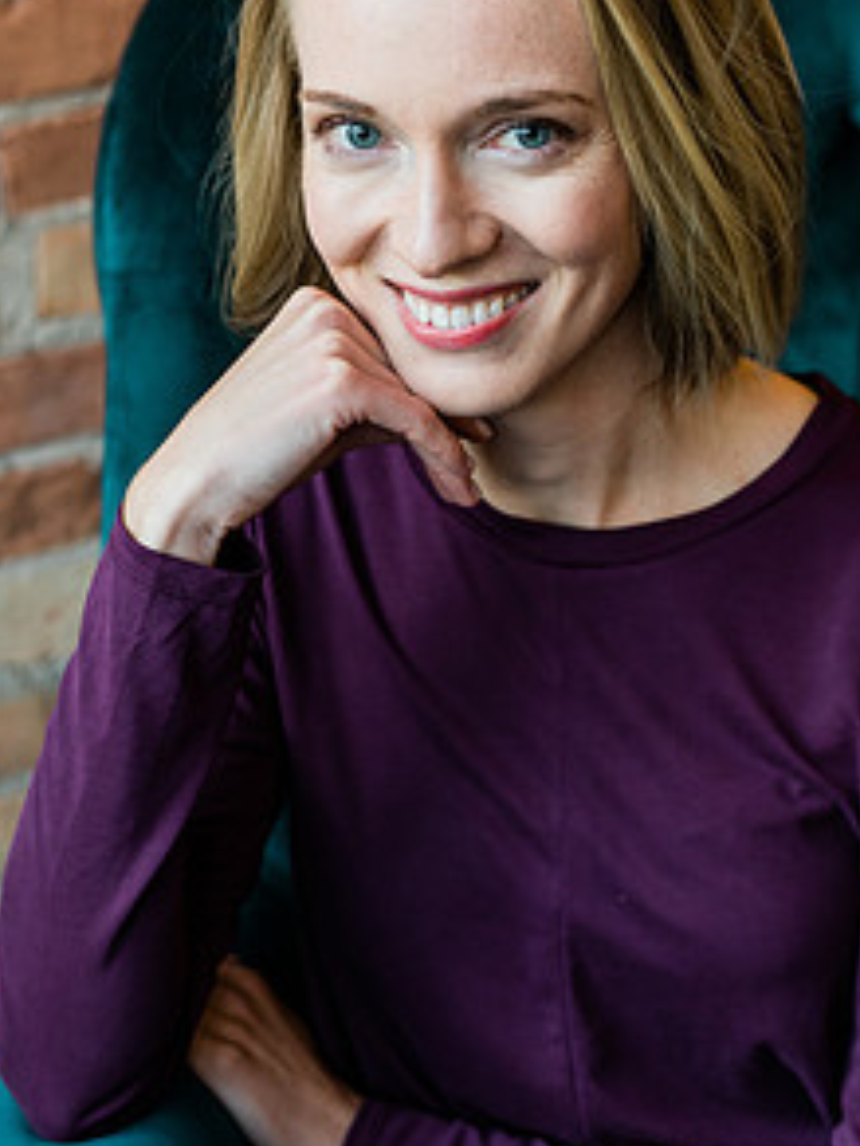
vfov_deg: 22.7
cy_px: 510
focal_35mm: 86
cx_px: 377
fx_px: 2849
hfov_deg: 17.2
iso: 500
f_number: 3.2
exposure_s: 1/125
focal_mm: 58
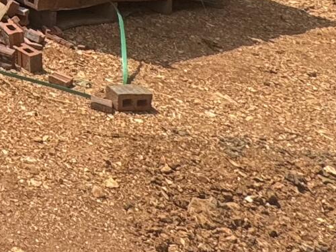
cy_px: -313
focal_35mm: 84
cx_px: -374
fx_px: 815
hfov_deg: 16.4
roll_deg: +0.8
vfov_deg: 13.7
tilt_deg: +1.9
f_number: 2.2
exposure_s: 1/889
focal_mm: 2.22
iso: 50
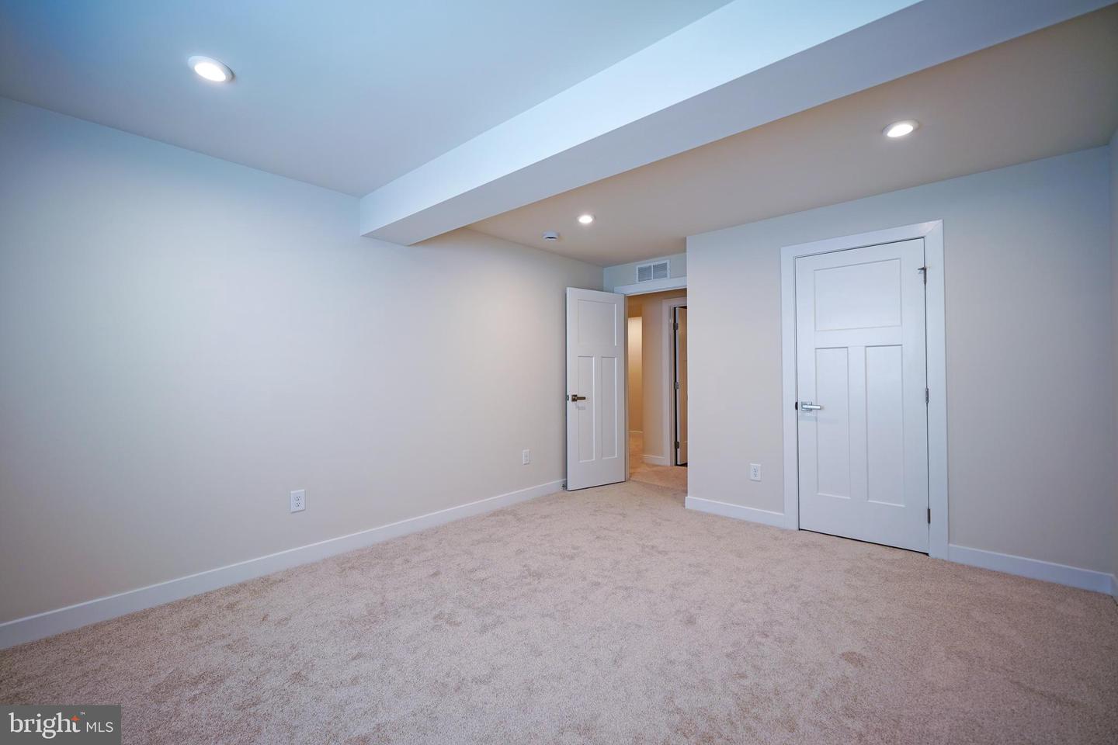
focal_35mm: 15
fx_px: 466
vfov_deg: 77.3
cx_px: 559
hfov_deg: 100.4
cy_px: 372
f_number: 2.8
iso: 100
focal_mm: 10
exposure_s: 1/30
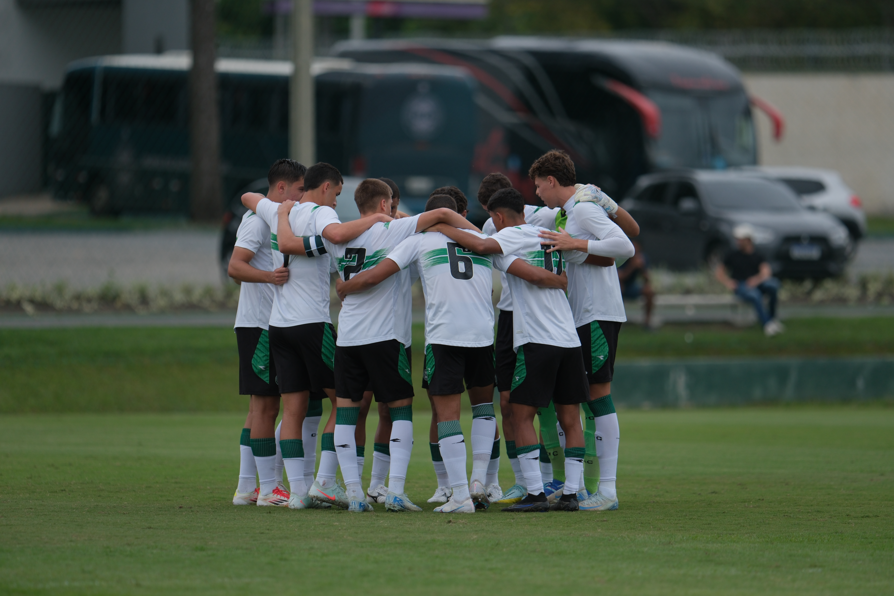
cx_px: 447
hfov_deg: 6.9
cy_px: 298
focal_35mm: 300
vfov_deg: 4.6
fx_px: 7449
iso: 250
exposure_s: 1/4000
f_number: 2
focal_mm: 200
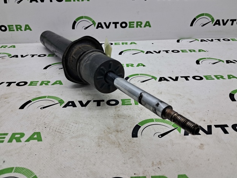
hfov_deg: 63.5
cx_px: 115
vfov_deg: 49.7
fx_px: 192
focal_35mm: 28
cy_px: 86
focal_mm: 4
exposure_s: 1/120
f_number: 1.8
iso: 50
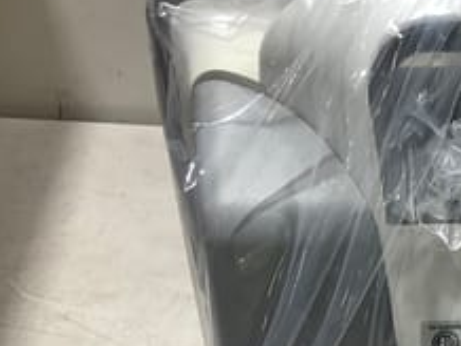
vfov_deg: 20.4
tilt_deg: -38.8
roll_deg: +0.3
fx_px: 947
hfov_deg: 26.0
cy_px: 294
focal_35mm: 71
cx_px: 455
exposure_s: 1/100
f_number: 2.4
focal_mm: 3.3
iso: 80
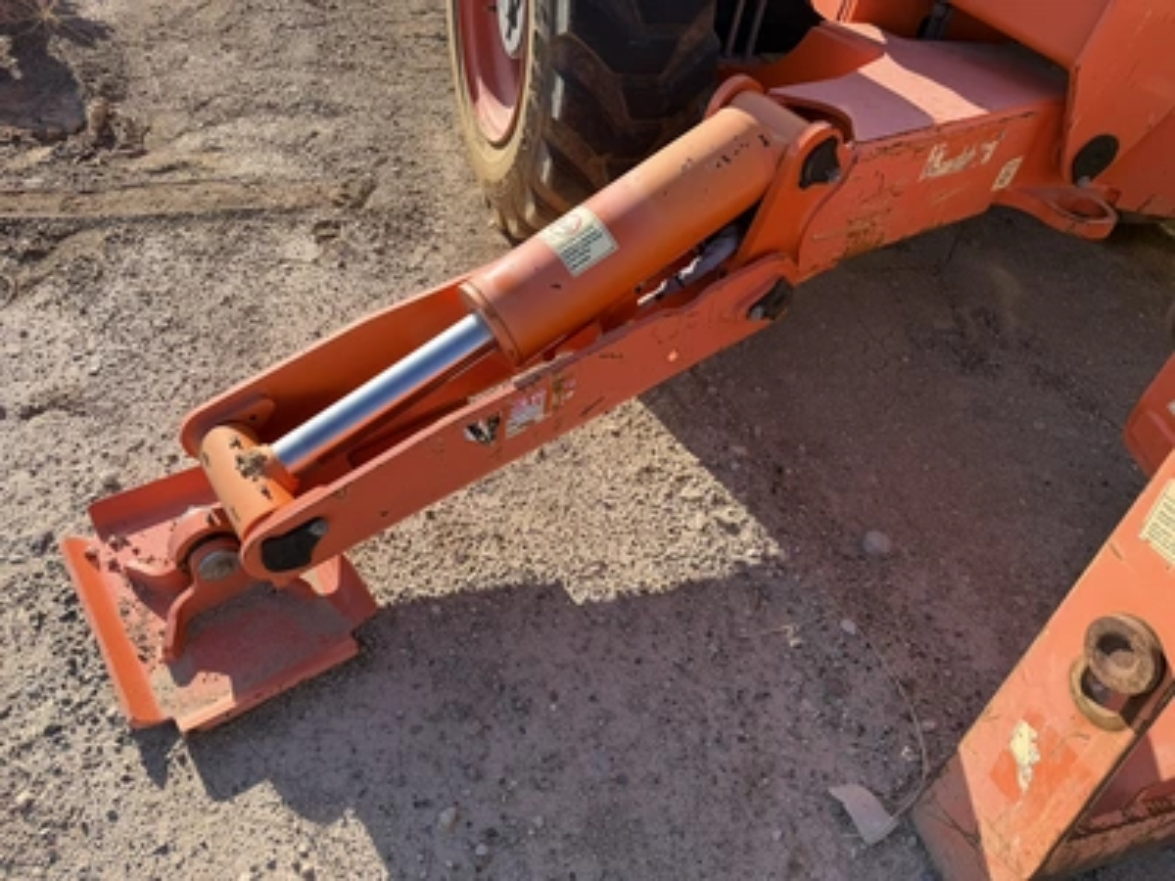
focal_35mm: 24
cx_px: 588
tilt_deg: -45.9
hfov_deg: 71.6
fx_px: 815
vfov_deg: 56.8
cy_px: 440
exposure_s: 1/2445
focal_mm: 6.76
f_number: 1.78
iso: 80
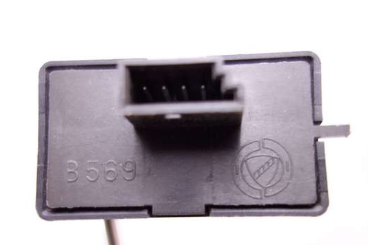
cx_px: 186
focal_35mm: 43
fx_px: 440
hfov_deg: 45.4
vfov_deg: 31.0
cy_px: 156
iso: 125
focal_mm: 10.4
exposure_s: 1/60
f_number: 1.8
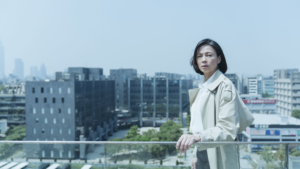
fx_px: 255
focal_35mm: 32
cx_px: 151
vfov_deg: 36.7
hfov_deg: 61.0
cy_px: 83
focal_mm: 30
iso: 100
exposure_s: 1/1250
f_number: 2.8
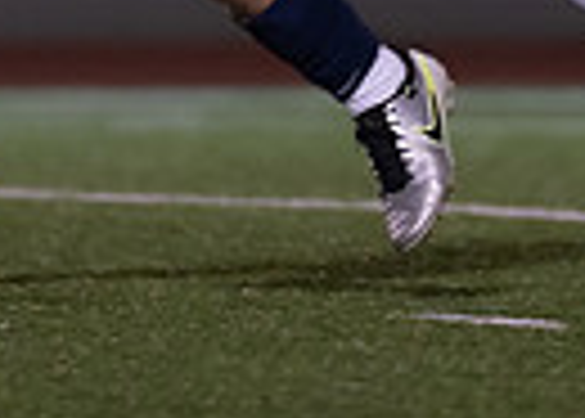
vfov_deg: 1.1
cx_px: 282
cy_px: -458
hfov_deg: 1.6
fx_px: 21444
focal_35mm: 1290
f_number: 2.8
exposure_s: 1/1000
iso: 2000
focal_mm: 200
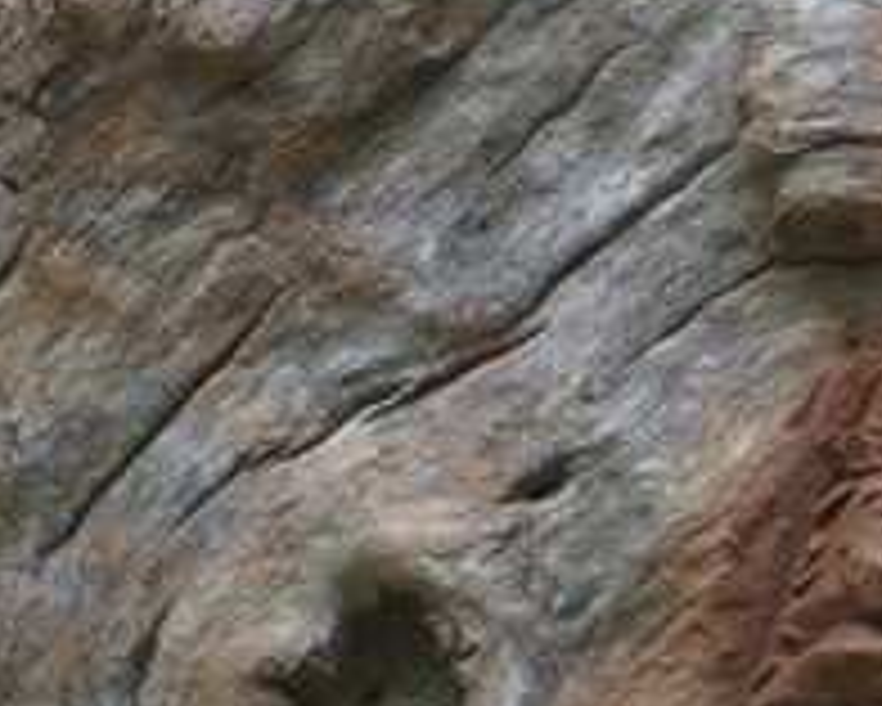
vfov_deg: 4.0
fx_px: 10186
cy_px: 225
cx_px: 2538
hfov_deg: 4.8
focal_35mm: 390
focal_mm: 68
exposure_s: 1/160
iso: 640
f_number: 5.6
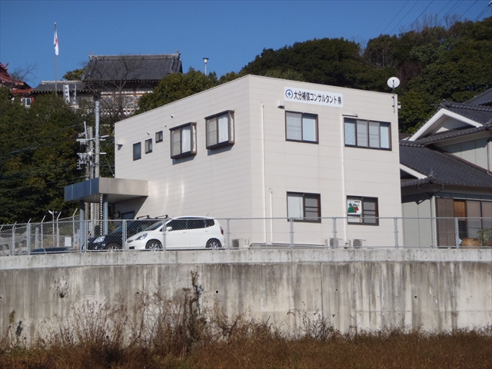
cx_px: 246
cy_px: 184
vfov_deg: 21.6
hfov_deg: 28.6
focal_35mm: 68
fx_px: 966
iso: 125
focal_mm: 12.26
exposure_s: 1/160
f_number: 14
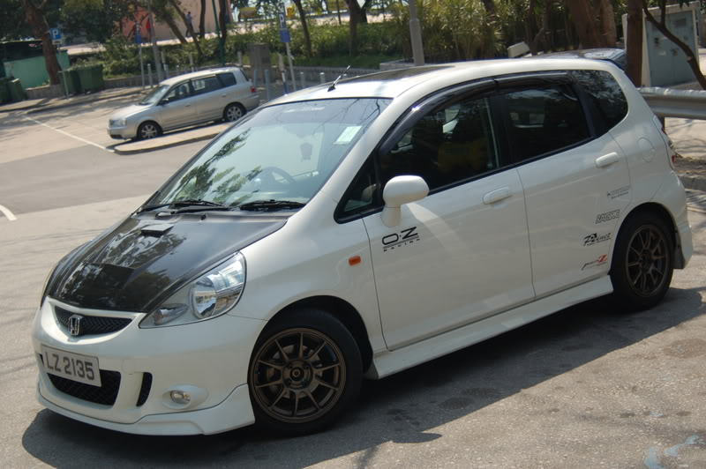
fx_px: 1117
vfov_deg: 23.7
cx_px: 353
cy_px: 234
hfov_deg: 35.1
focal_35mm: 57
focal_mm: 38
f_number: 4
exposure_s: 1/1250
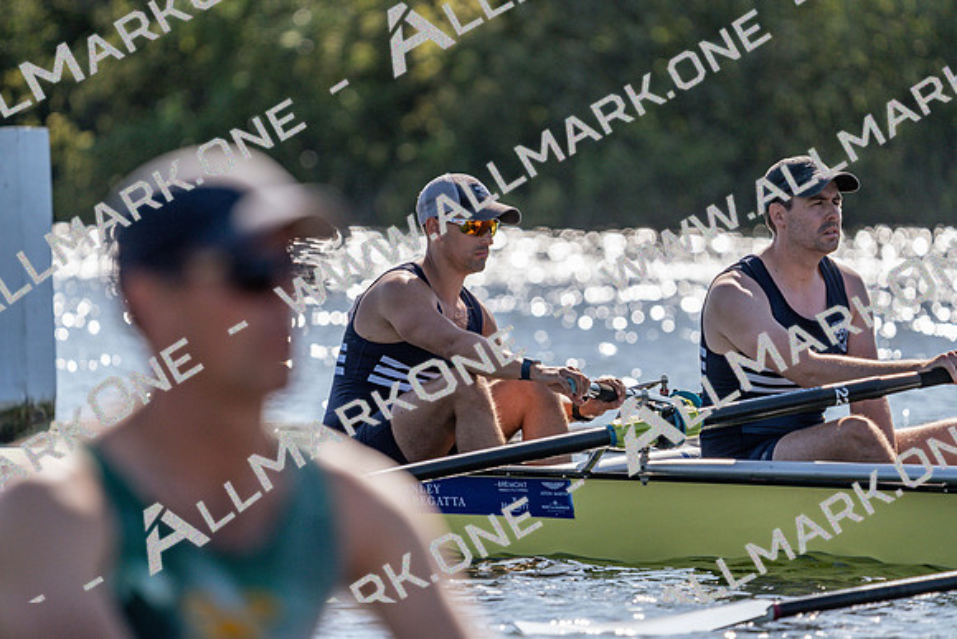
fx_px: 10396
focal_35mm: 391
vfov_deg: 3.5
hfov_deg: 5.3
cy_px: 320
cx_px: 478
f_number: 6.3
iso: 250
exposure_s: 1/2000
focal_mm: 391
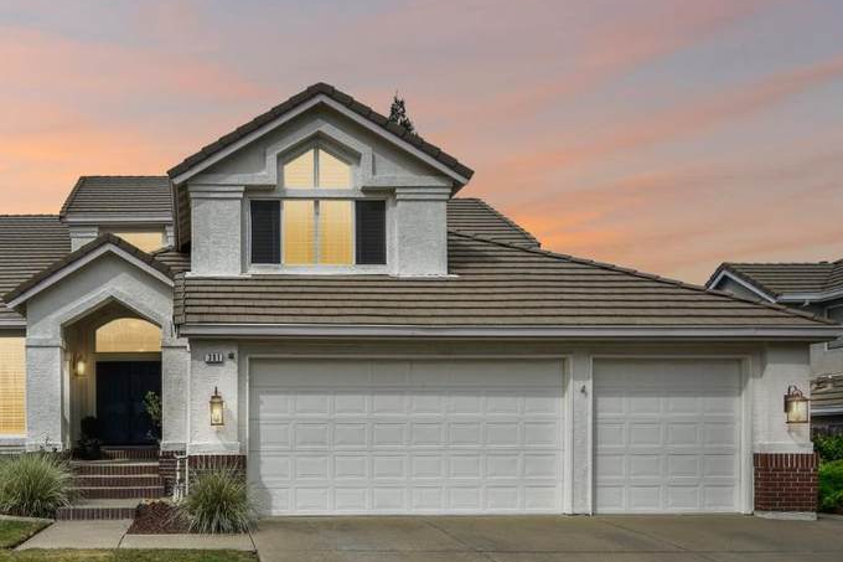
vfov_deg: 39.1
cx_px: 198
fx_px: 760
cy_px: 443
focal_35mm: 32
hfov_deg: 54.9
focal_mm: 11.5
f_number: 8
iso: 100
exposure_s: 1/200
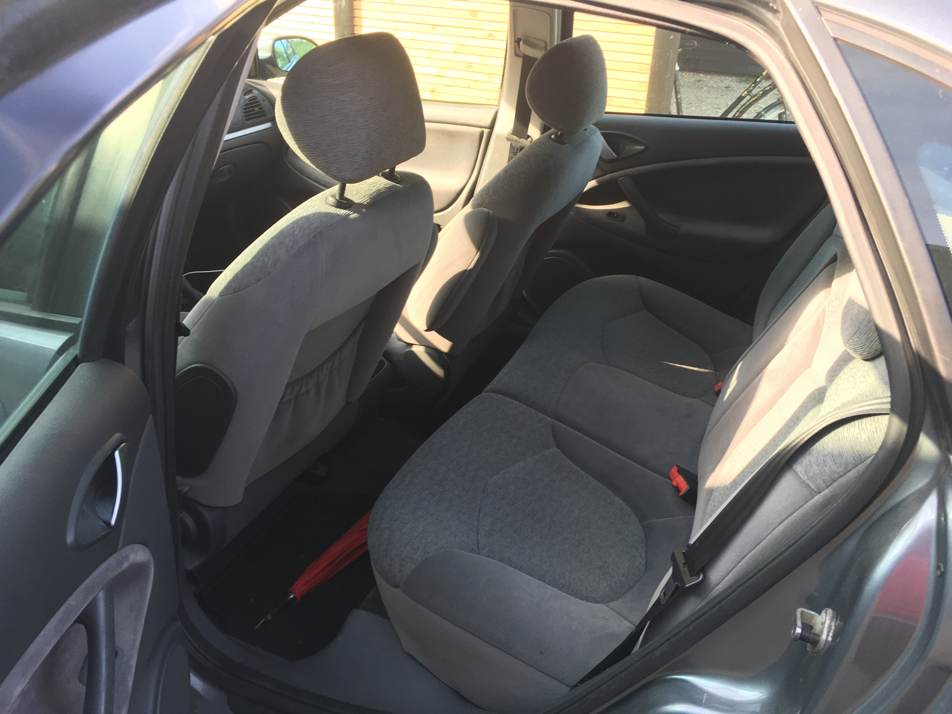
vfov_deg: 48.2
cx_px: 476
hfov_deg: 61.7
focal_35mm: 29
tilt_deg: -31.3
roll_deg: -2.6
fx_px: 798
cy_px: 357
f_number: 2.2
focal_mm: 4.15
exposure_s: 1/100
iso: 32
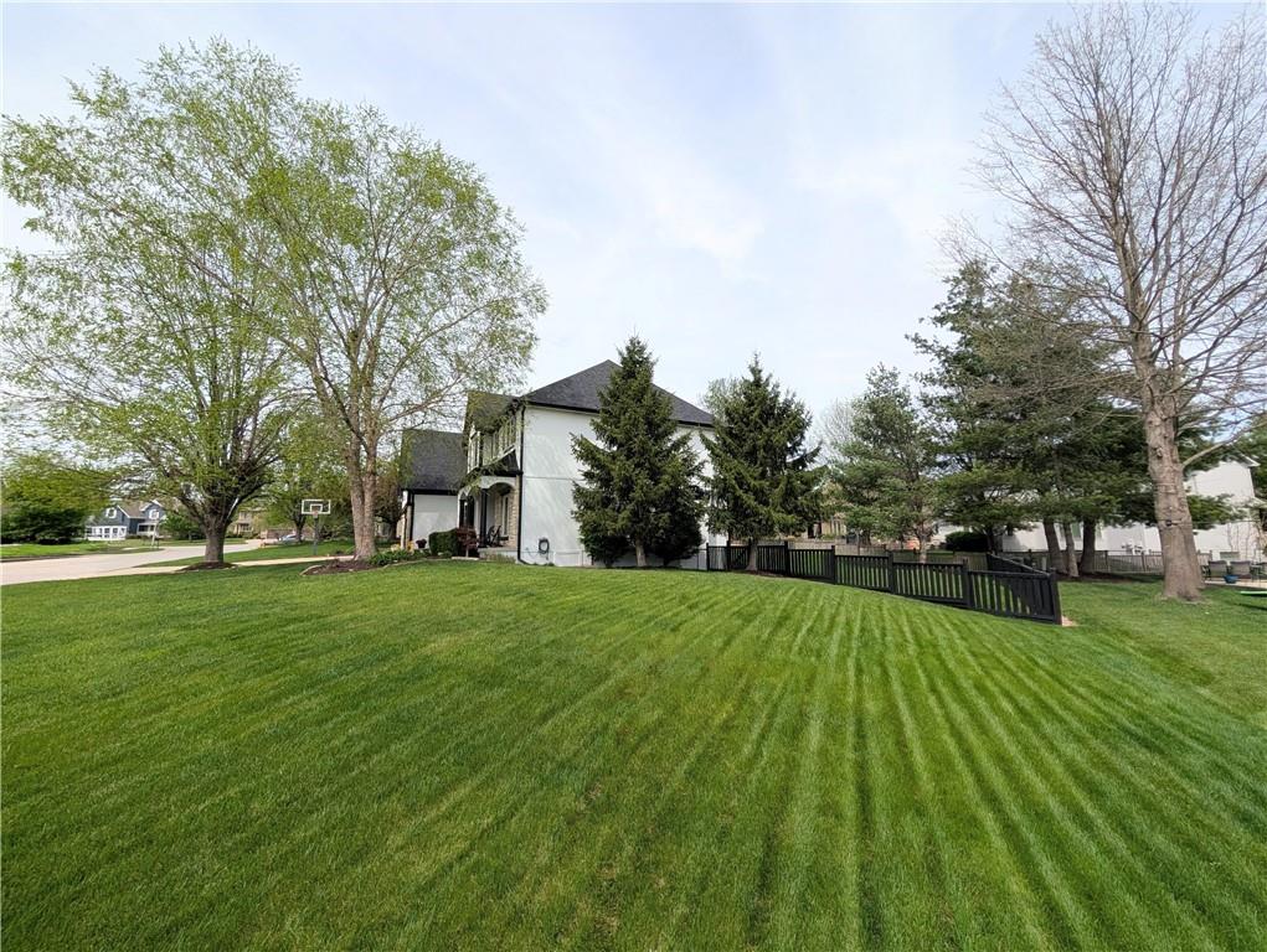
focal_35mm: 12
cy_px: 476
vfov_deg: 94.6
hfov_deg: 110.5
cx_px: 634
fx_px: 440
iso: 55
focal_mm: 2.02
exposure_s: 1/2786
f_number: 1.7
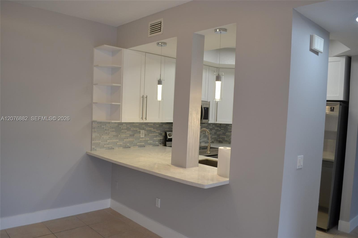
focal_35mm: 27
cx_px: 179
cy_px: 119
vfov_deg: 47.9
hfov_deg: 67.4
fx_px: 268
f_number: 4.5
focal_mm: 18
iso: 400
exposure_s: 1/80
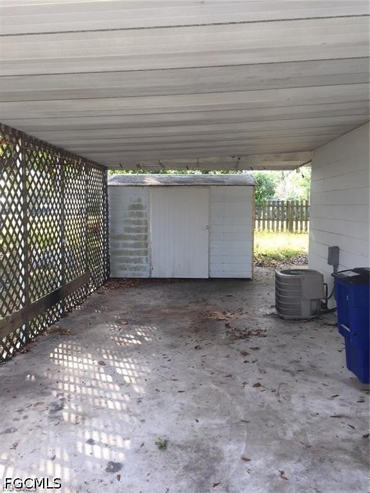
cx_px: 185
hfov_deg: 48.2
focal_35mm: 29
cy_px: 246
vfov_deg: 61.7
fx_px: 413
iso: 32
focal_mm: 4.15
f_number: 2.2
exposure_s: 1/120
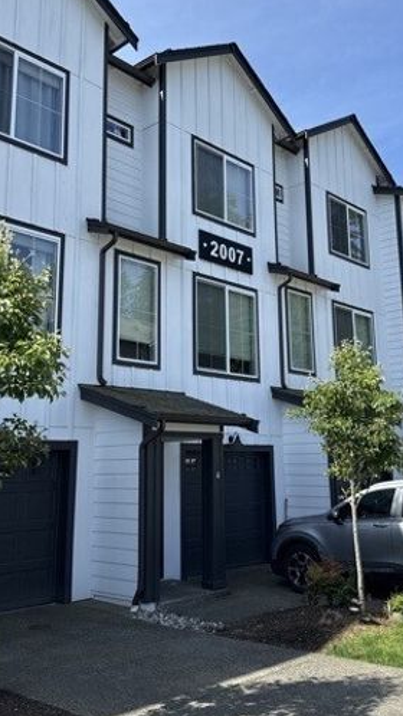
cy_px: 304
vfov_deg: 56.4
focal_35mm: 35
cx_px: 217
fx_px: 665
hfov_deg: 33.7
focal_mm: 6.76
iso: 80
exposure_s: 1/2611
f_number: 1.78
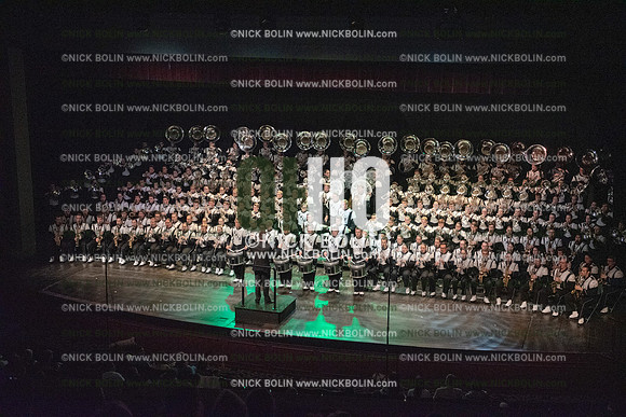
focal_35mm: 52
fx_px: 904
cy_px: 208
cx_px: 313
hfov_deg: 38.2
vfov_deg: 26.0
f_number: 2.8
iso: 10000
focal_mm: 52
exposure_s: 1/2500
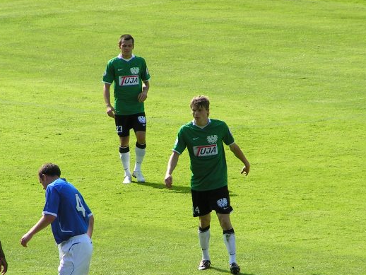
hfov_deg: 3.8
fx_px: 5553
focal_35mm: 525
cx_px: 148
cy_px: 201
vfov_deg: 2.8
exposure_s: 1/400
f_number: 4.5
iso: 50
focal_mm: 52
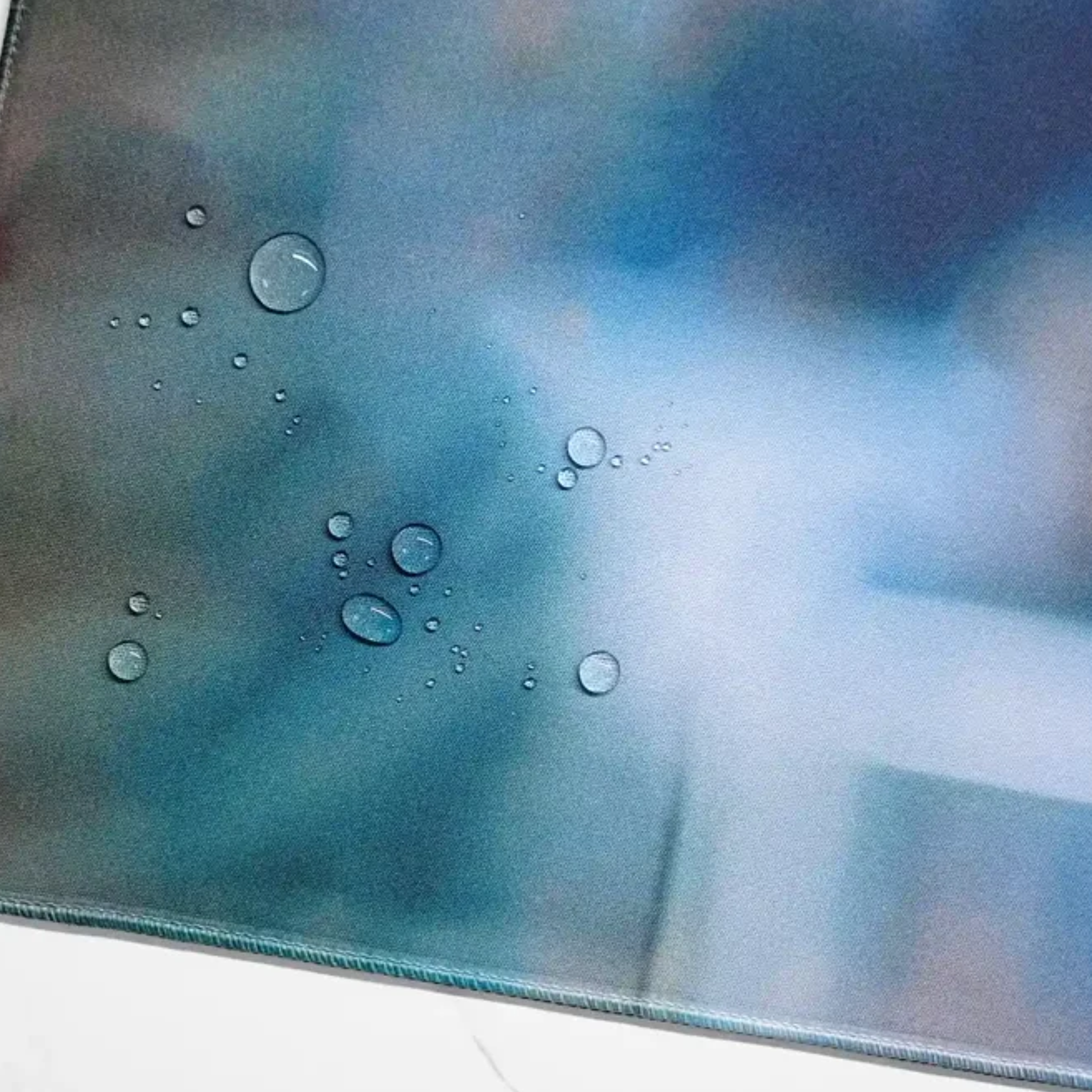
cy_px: 539
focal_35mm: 75
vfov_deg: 23.1
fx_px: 2677
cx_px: 430
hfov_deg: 23.0
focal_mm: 58
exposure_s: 1/60
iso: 640
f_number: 4
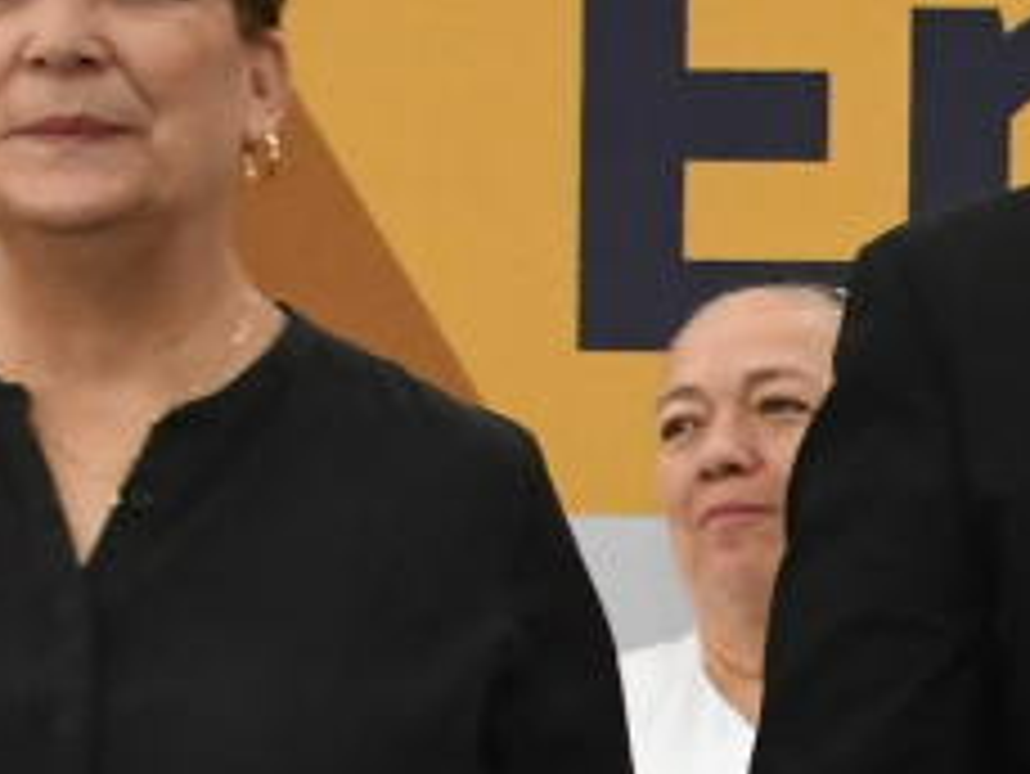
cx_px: 1961
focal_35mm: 408
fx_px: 12146
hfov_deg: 4.8
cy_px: 986
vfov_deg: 3.6
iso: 3200
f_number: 13
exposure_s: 1/125
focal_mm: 40
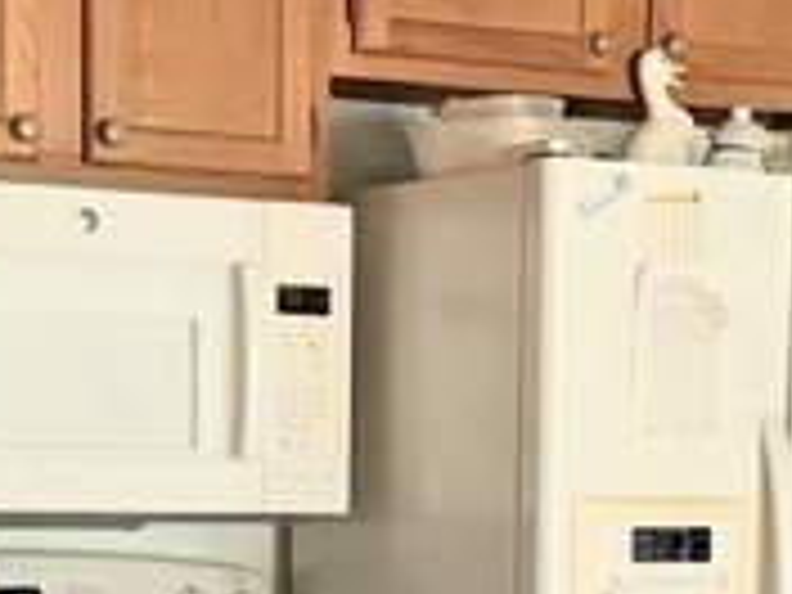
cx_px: 657
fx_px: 2700
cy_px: 902
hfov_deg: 16.5
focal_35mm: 118
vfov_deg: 12.0
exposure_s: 1/60
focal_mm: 5.96
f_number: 1.6
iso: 320
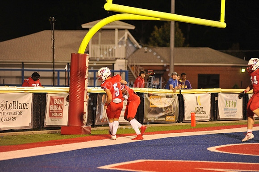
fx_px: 1114
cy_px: 86
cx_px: 130
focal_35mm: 155
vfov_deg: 8.8
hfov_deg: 13.3
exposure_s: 1/200
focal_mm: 155
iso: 2000
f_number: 3.2
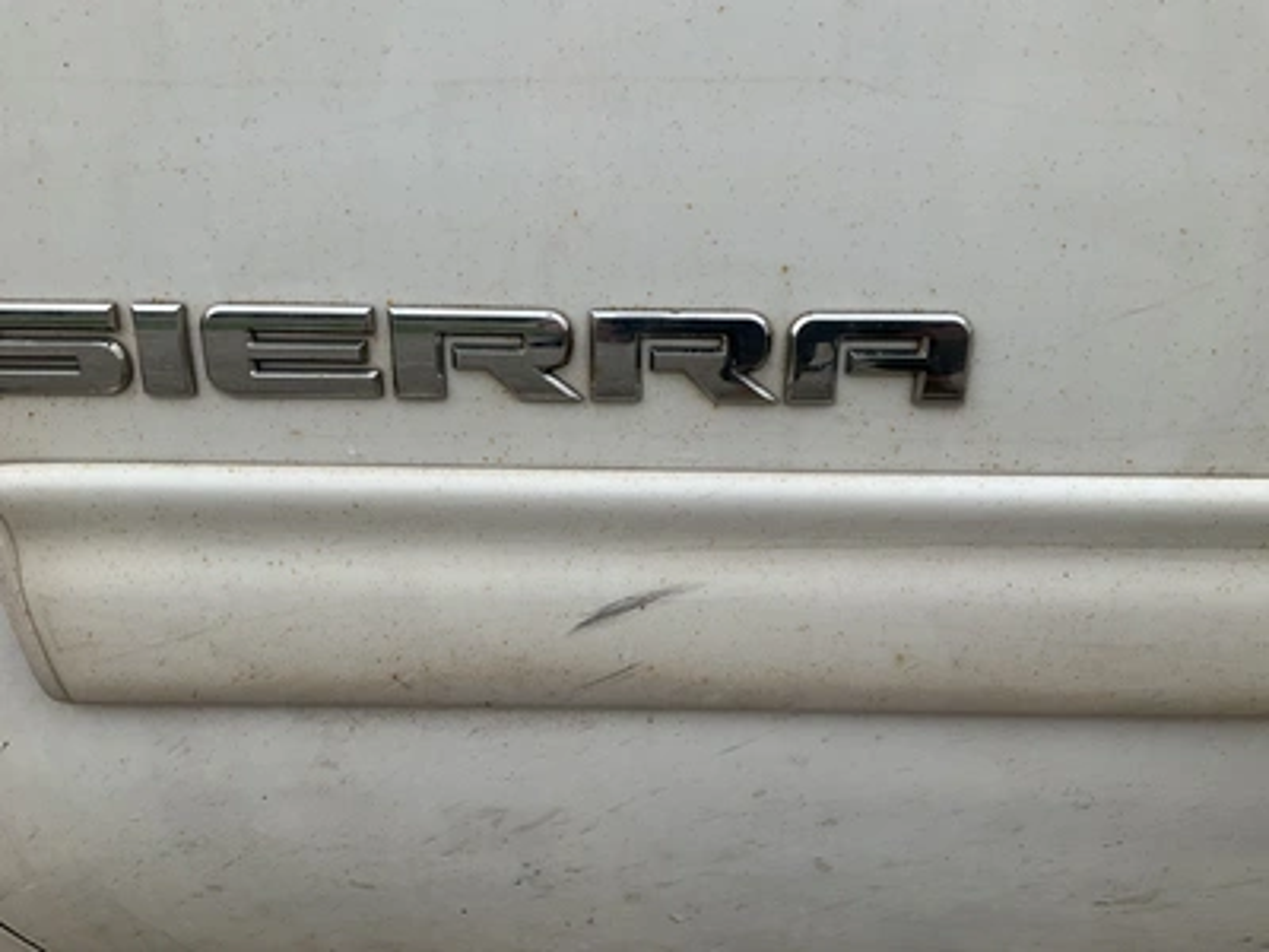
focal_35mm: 29
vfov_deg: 48.2
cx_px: 634
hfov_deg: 61.7
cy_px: 476
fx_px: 1063
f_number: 1.8
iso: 25
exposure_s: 1/739
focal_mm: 3
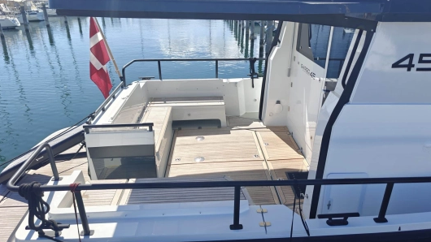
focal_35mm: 26
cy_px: 121
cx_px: 219
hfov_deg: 71.9
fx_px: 297
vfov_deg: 44.4
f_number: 1.6
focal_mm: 6.06
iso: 50
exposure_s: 1/1027
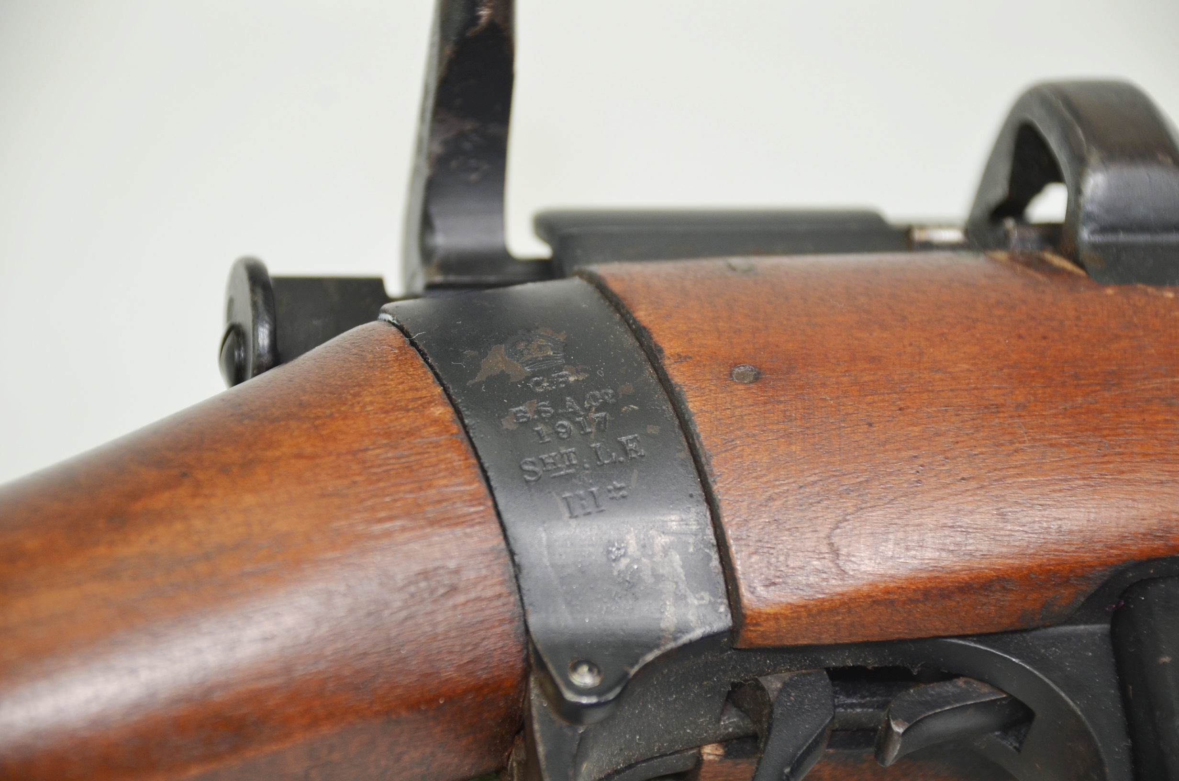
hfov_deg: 13.7
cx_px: 590
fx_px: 4902
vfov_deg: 9.1
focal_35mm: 150
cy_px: 390
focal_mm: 100
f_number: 5.6
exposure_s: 1/125
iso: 360
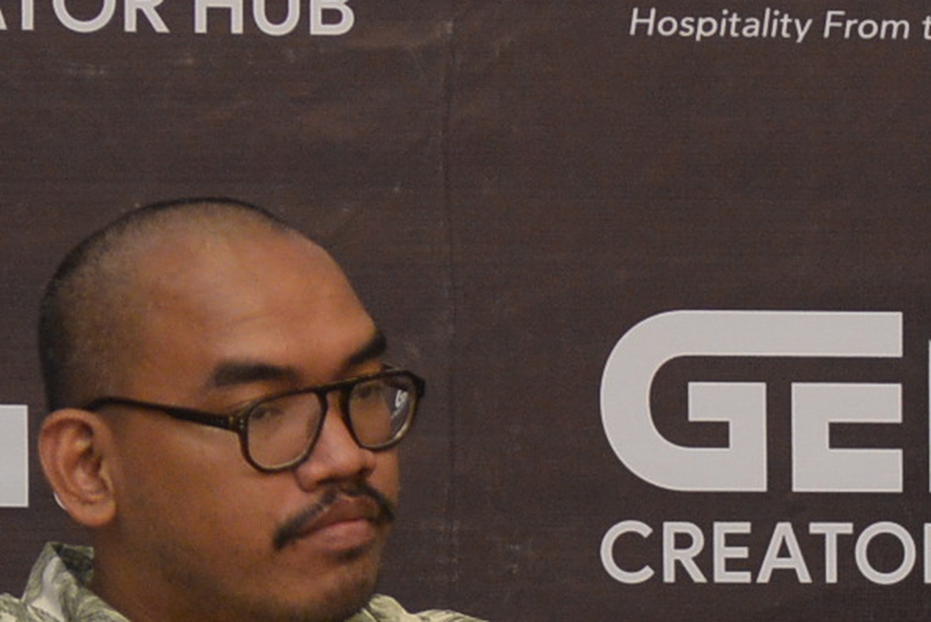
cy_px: 838
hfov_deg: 3.2
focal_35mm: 633
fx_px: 16382
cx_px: 1630
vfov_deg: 2.2
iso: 2000
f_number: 2.8
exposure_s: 1/125
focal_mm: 125
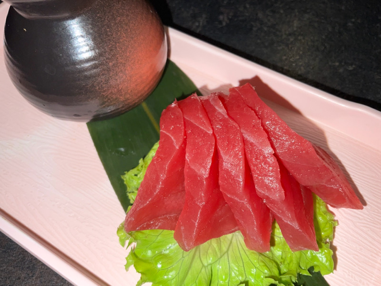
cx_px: 190
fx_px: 319
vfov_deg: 48.2
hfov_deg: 61.7
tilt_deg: -59.9
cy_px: 143
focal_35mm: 29
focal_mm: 3
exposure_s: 1/279
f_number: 1.8
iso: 16
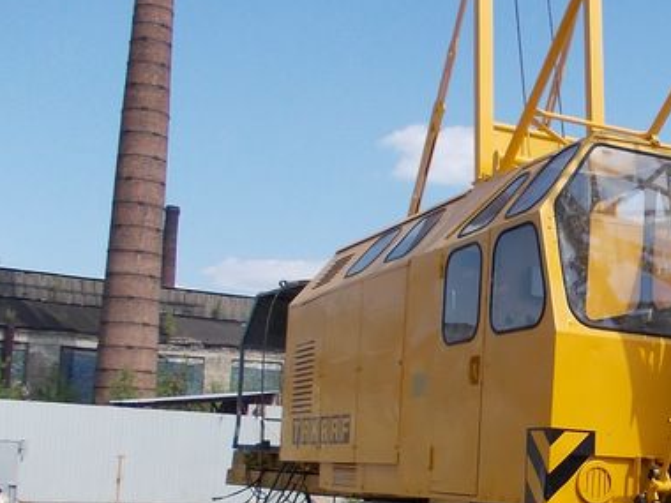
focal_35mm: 59
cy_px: 372
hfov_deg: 30.4
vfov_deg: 24.6
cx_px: 675
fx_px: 1144
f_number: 5.4
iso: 80
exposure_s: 1/320
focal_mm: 4
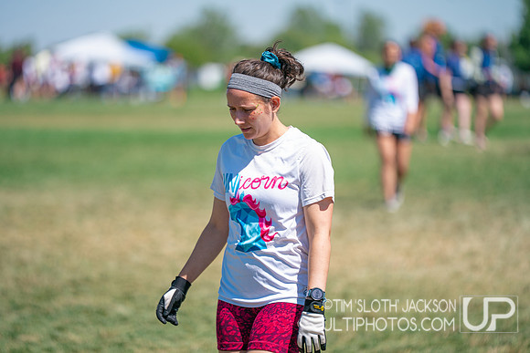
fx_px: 2945
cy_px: 176
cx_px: 265
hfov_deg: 10.3
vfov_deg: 6.9
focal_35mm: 200
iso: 250
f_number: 2.8
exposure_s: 1/3200
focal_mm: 200
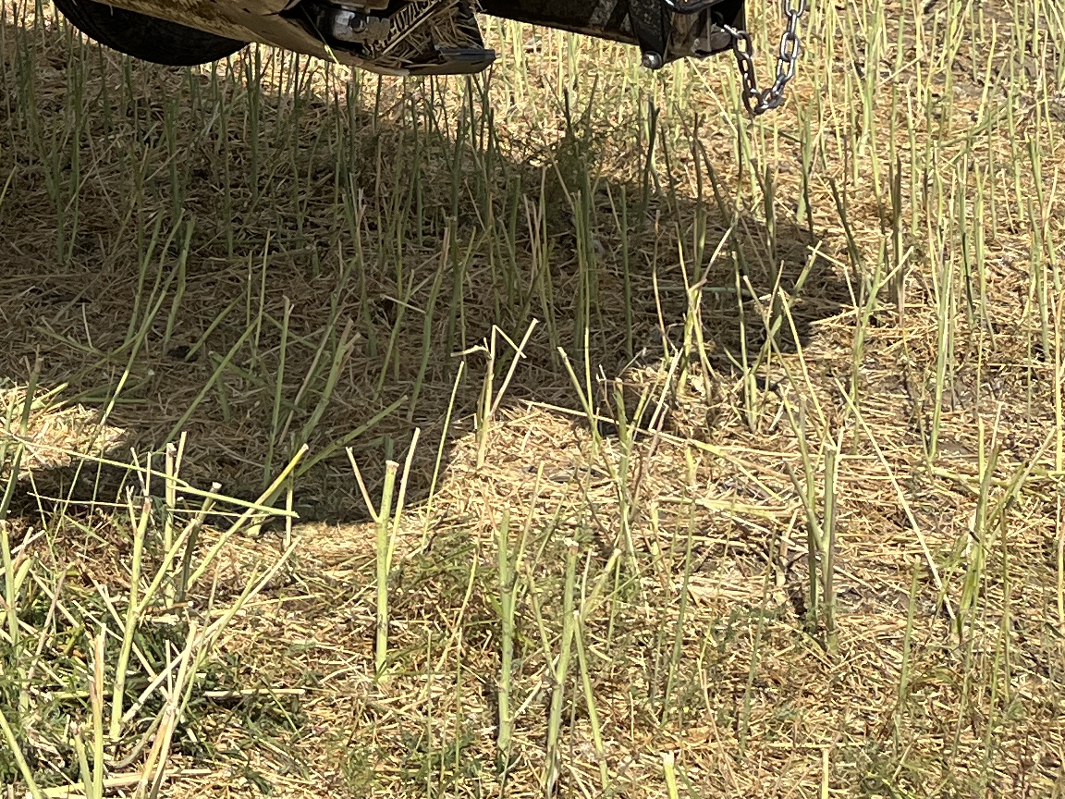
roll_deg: -1.1
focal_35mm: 91
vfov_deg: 14.6
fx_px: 2800
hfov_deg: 18.5
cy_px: -546
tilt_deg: -0.2
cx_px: -629
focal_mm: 5.1
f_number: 1.6
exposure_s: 1/3876
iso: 50
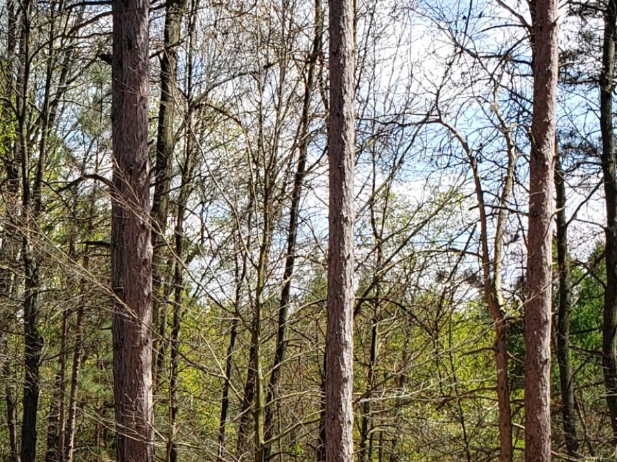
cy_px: 528
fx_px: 1550
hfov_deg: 21.1
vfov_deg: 16.4
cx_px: -105
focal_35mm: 87
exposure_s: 1/701
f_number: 2.4
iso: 50
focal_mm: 4.3
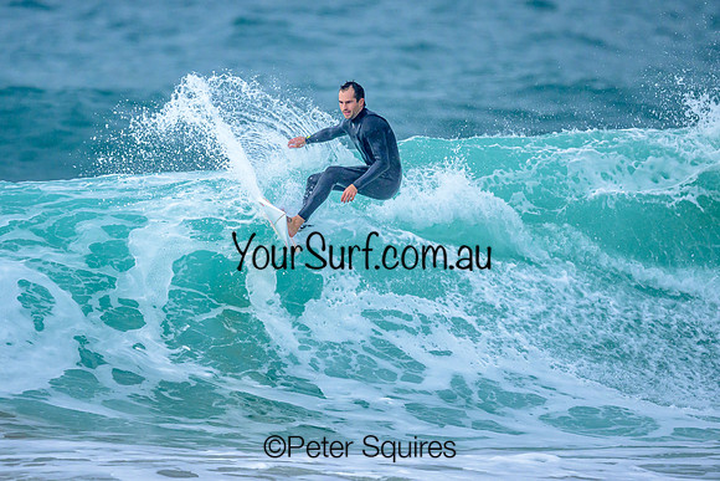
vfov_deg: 1.3
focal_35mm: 1094
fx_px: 21891
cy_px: 158
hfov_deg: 1.9
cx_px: 324
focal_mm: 800
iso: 640
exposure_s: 1/2000
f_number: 6.3
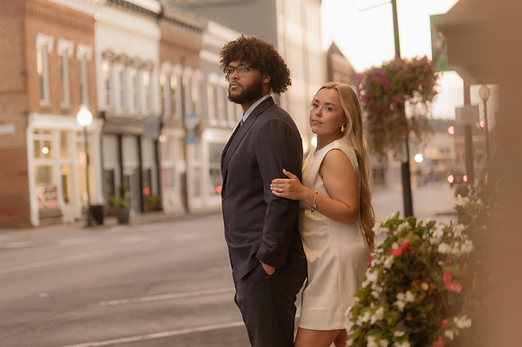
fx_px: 1127
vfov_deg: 17.5
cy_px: 174
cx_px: 261
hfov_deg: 26.1
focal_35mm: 78
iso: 500
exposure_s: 1/100
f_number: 1.4
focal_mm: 50
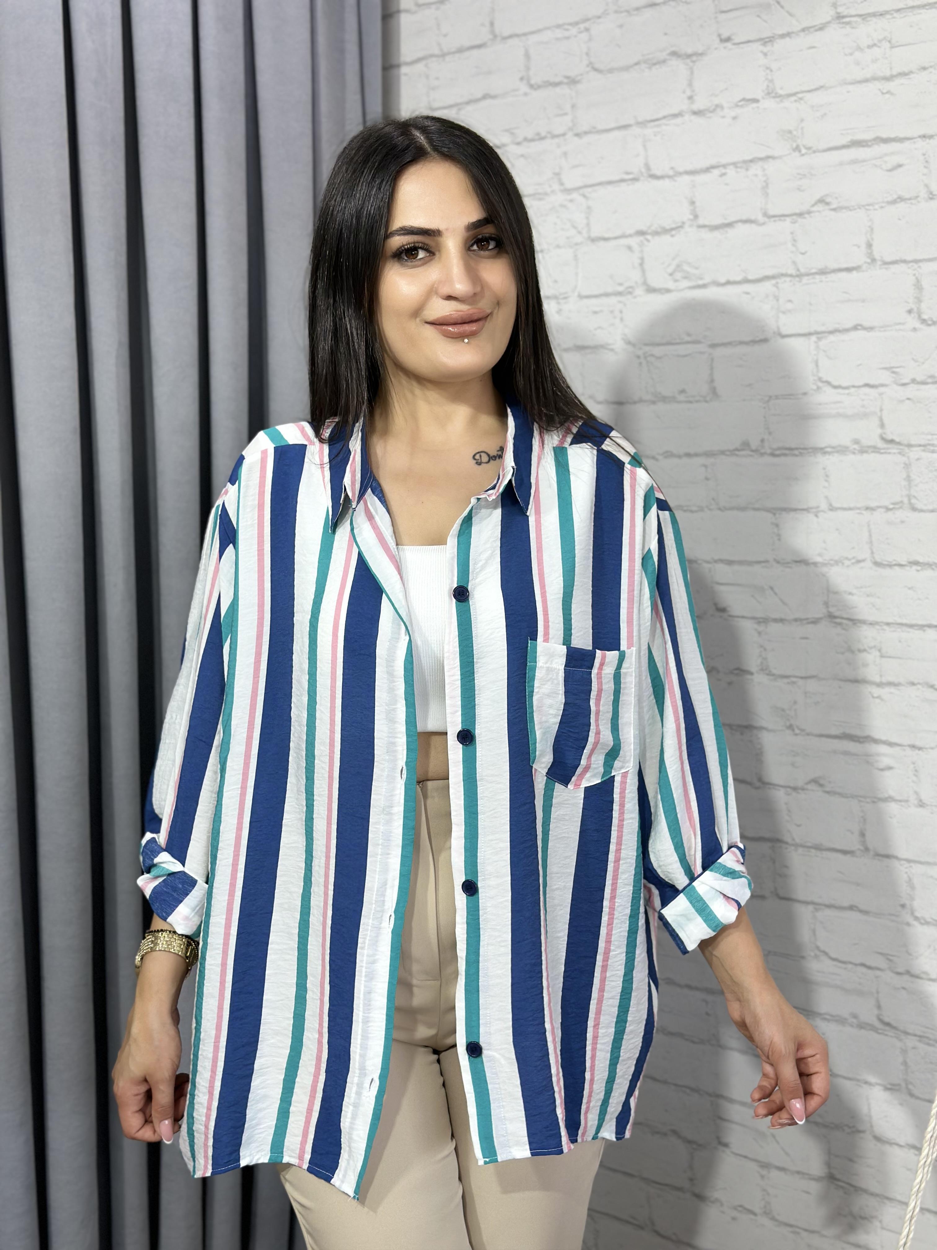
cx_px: 468
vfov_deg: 39.7
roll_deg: -0.2
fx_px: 1732
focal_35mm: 48
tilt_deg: -4.5
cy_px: 625
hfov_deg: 30.3
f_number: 1.78
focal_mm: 6.86
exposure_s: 1/100
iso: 80
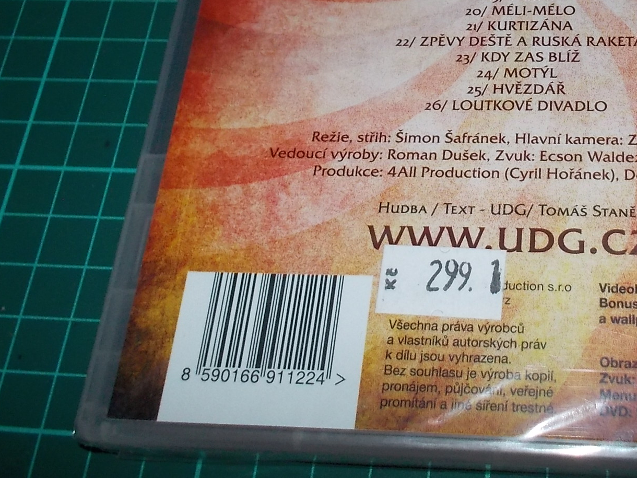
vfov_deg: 26.2
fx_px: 994
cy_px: 50
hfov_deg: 34.6
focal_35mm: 54
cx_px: 495
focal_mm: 4.1
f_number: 3.3
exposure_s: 1/30
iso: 200
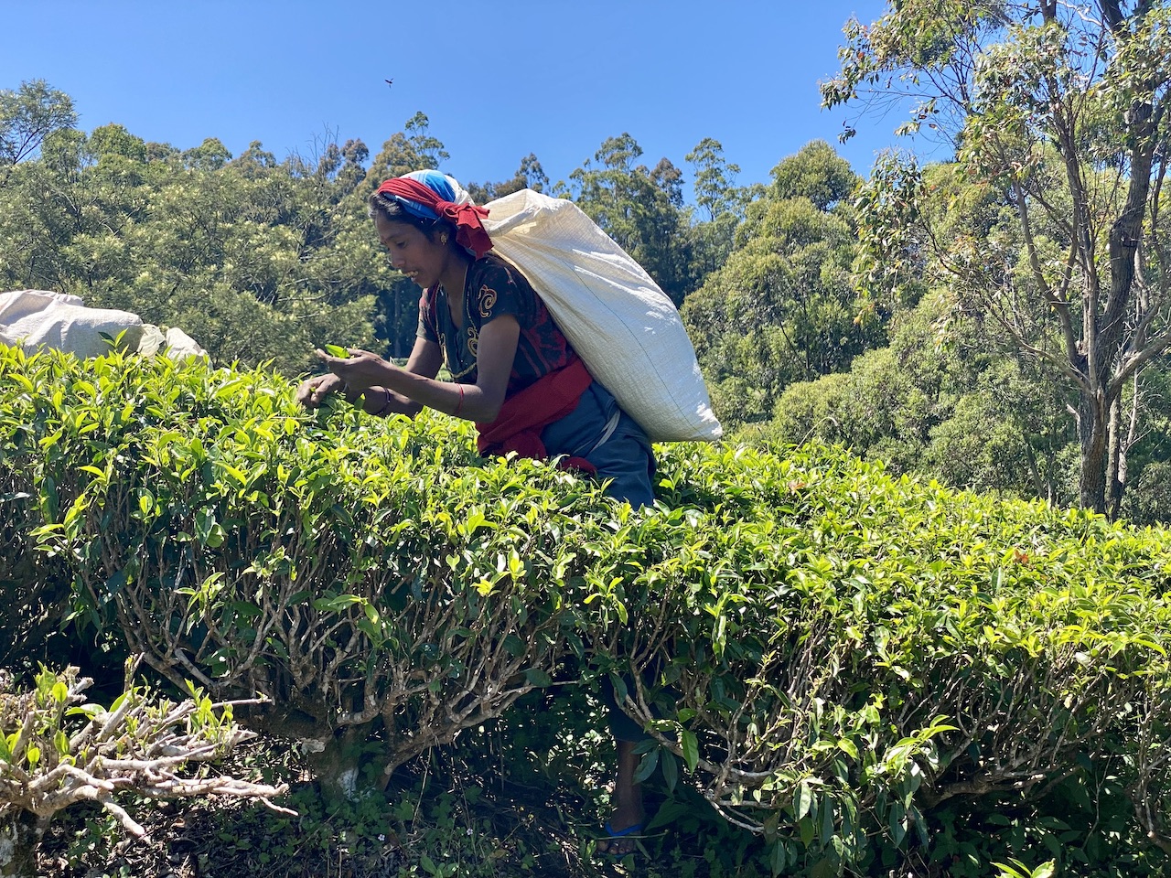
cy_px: 439
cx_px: 586
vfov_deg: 28.0
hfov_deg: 36.8
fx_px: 1759
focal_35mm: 52
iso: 20
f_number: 2
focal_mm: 6
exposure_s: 1/761
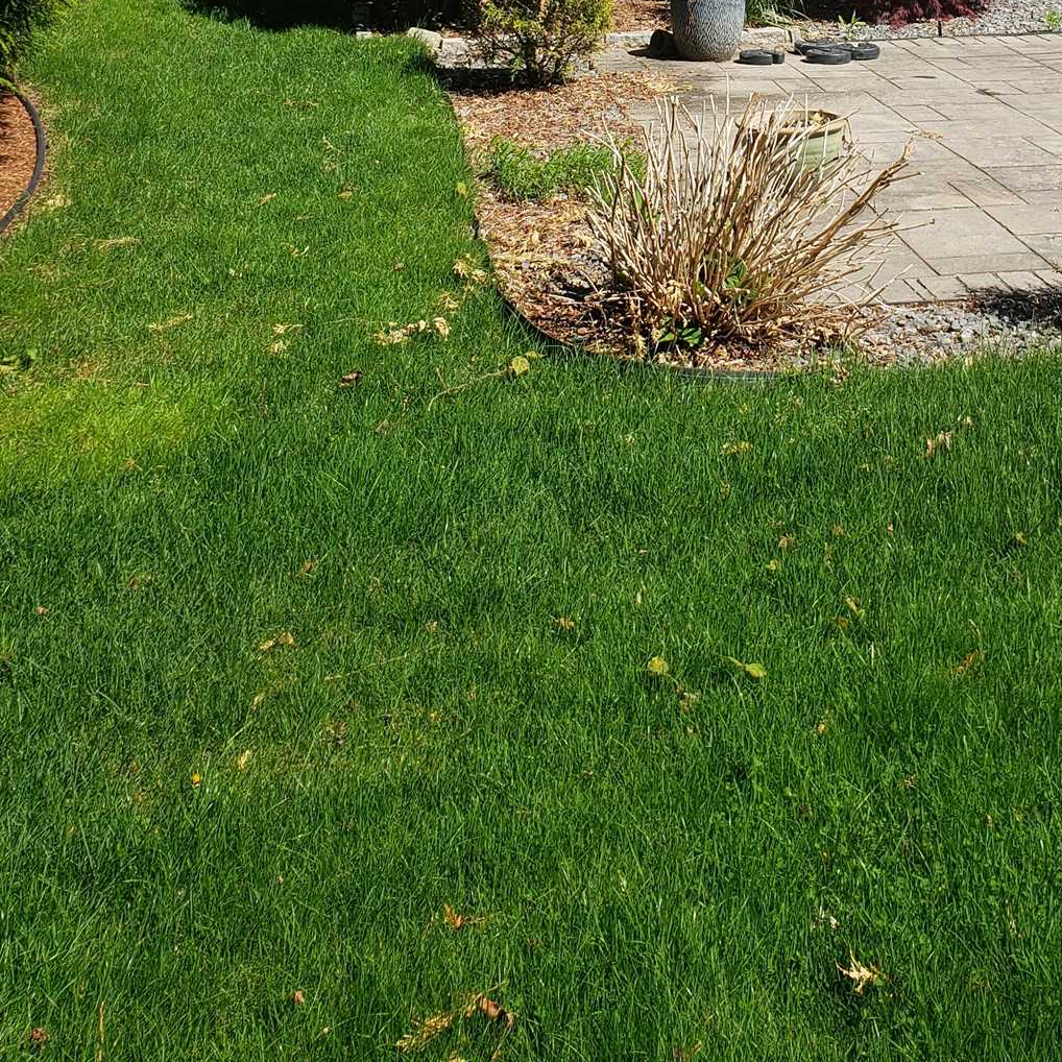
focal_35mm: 52
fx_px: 1805
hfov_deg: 32.4
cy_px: -46
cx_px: 751
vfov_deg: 30.1
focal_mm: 4.3
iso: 50
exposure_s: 1/1105
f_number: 2.4
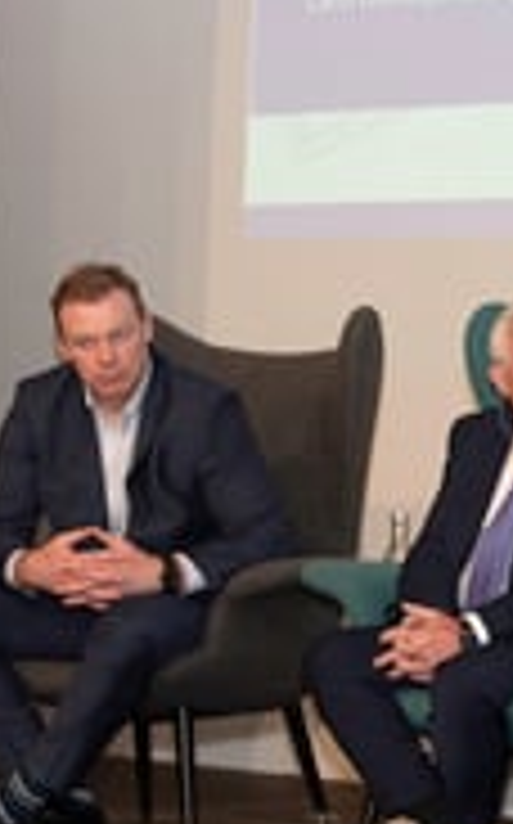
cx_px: 806
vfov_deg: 13.4
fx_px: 3498
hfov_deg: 8.2
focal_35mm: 156
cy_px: 480
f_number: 6.3
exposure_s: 1/250
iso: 1000
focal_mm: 70
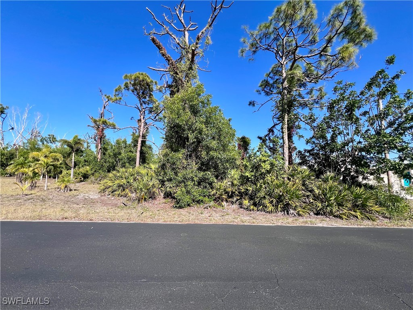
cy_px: 155
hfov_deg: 106.2
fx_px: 155
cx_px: 206
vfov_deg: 89.9
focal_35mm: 13
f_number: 1.8
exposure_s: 1/968
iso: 32
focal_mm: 1.57
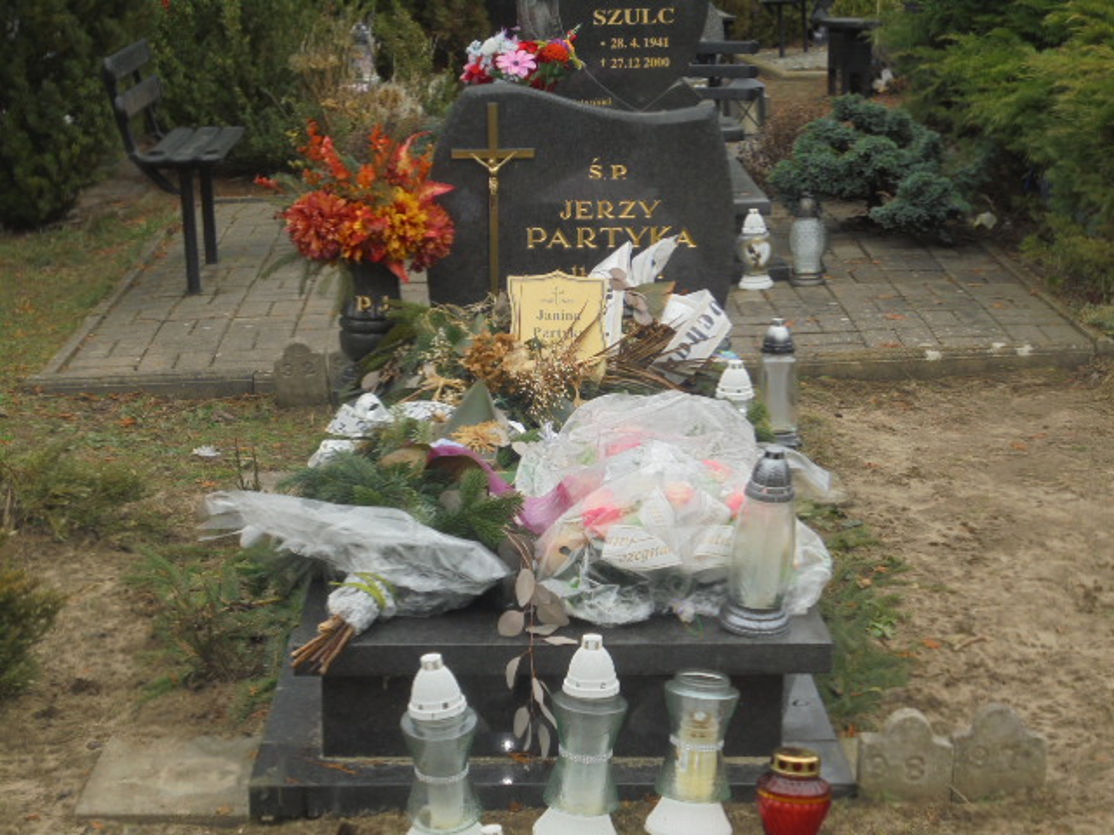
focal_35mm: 64
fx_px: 2060
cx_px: 557
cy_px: 418
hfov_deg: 30.3
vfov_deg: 22.9
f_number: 5.6
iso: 100
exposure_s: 1/60
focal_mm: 11.5
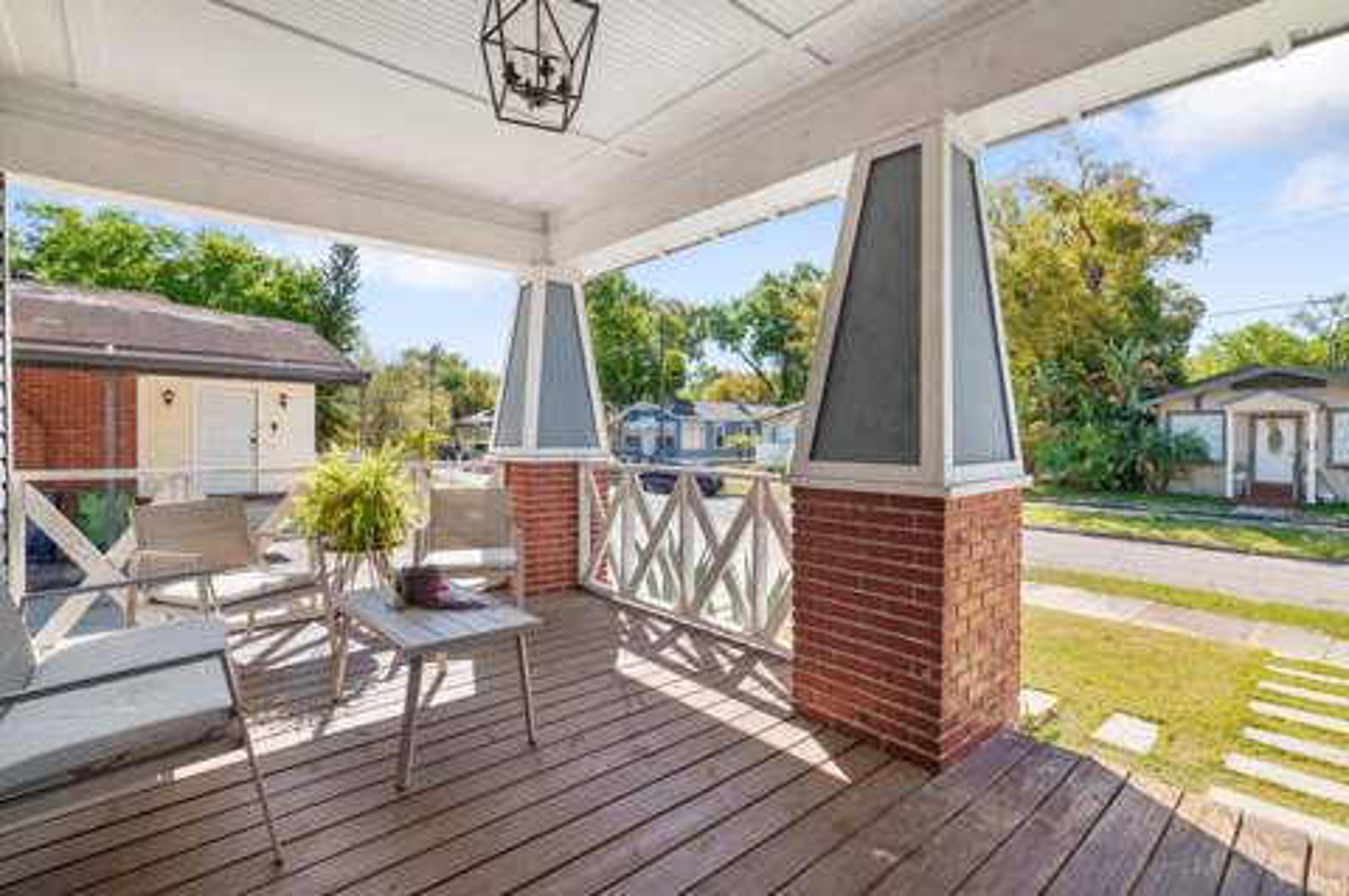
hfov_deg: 96.8
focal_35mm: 16
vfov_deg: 73.6
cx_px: 674
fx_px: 599
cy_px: 448
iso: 200
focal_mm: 16
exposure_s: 1/50
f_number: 9
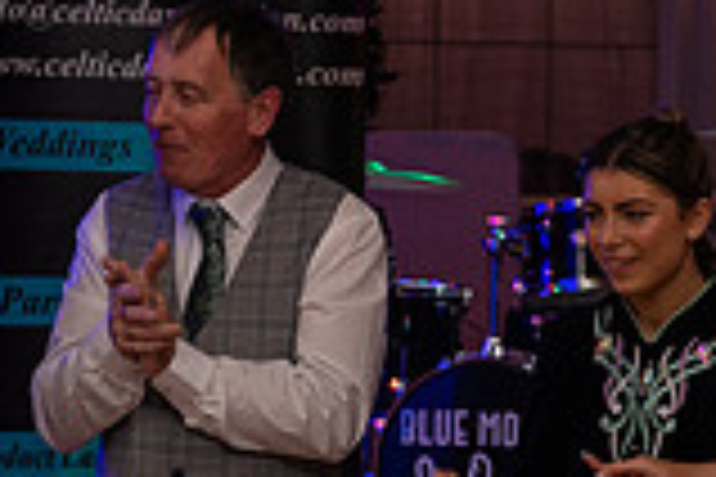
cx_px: 648
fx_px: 3977
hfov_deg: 10.2
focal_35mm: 200
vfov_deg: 6.8
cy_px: 520
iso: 500
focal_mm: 55
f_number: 3.5
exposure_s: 1/160
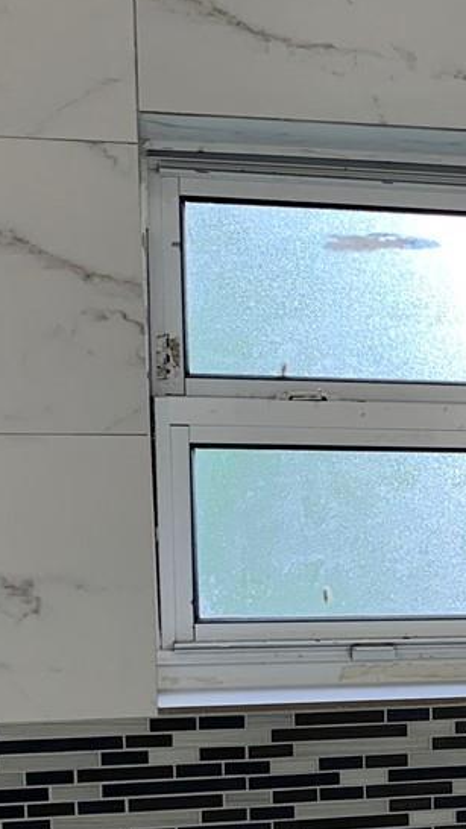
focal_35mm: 83
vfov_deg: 25.1
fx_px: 1824
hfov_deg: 13.7
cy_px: 682
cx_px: 697
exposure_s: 1/60
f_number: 1.8
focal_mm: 4.25
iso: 50
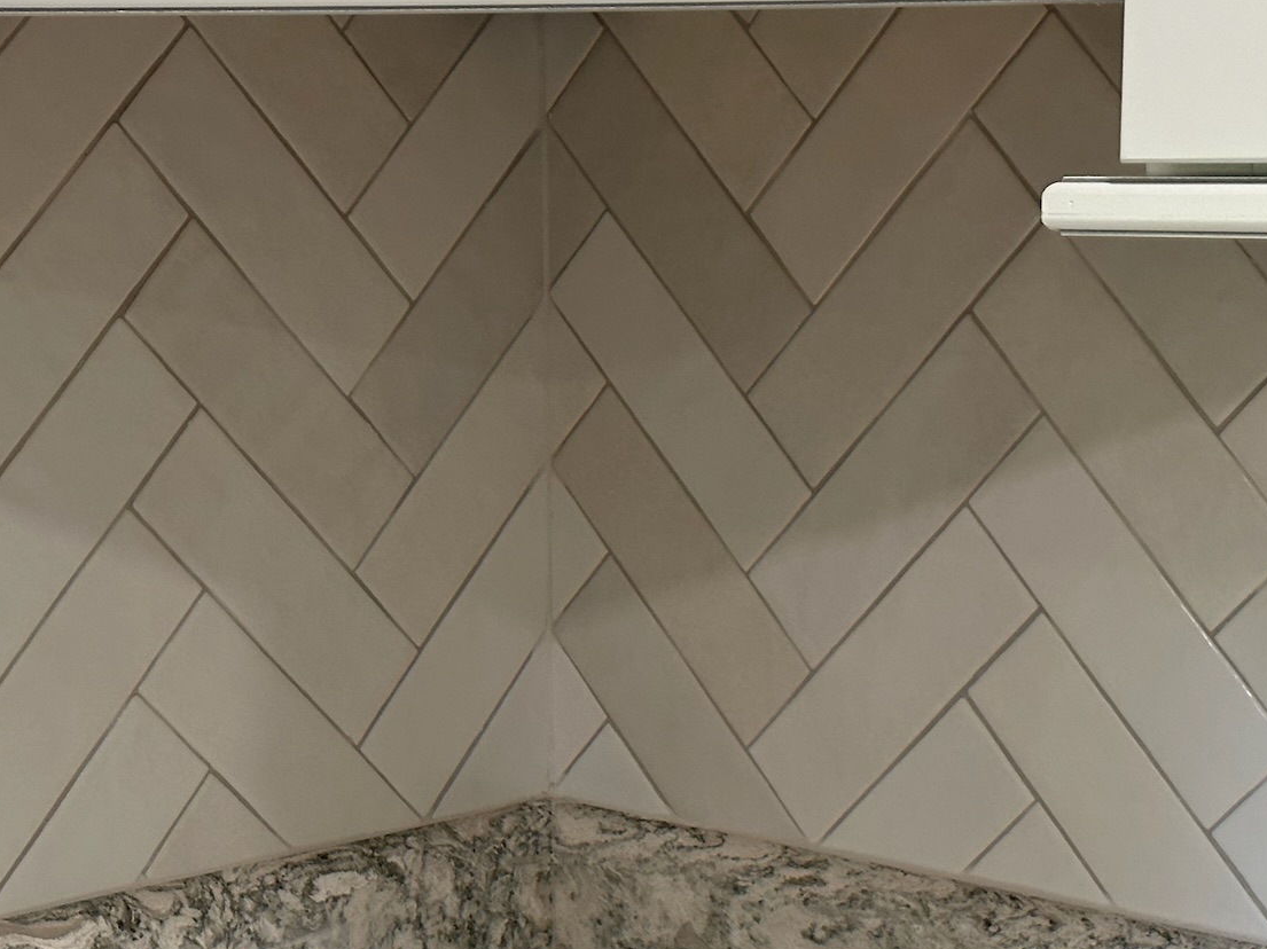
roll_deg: +0.5
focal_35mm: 89
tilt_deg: -10.0
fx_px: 3256
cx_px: 529
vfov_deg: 16.5
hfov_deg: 22.0
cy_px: 635
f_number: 1.78
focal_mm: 6.86
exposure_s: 1/60
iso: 125
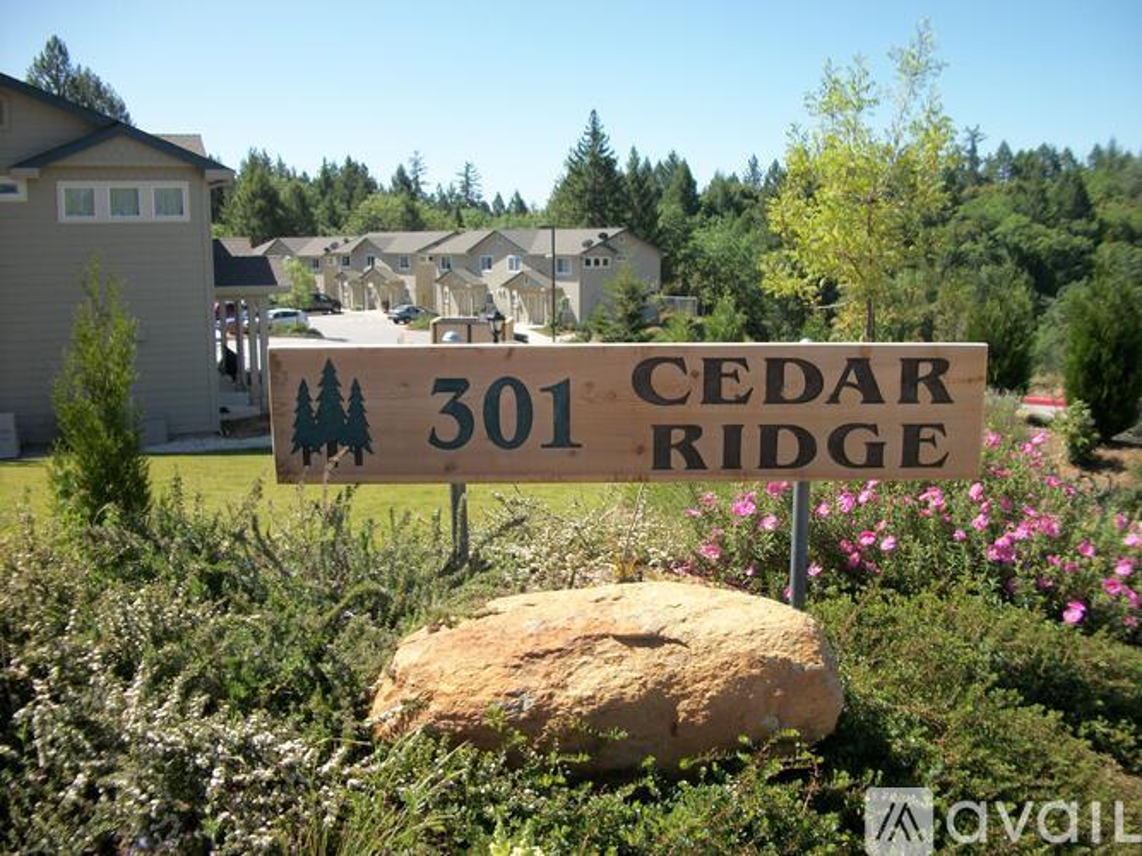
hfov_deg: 56.8
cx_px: 571
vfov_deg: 44.1
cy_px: 428
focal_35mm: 32
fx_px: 1056
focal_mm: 5.7
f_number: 8.8
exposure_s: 1/125
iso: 80
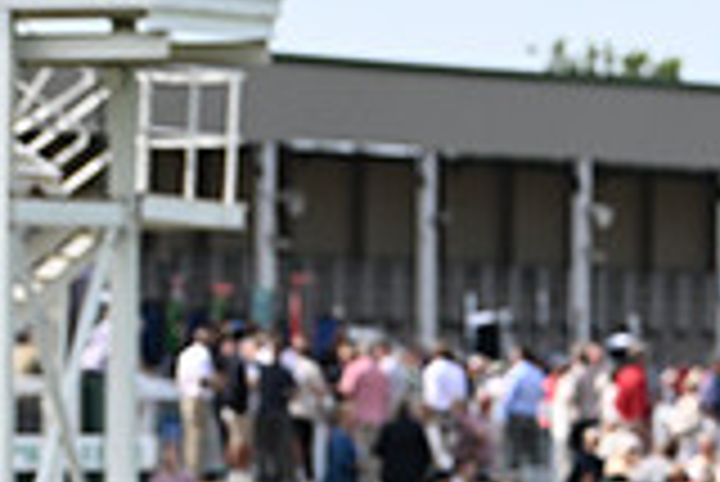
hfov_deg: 3.8
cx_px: 1242
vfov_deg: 2.5
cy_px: 831
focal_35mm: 543
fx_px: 10870
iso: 400
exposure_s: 1/1250
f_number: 5.6
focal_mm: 150
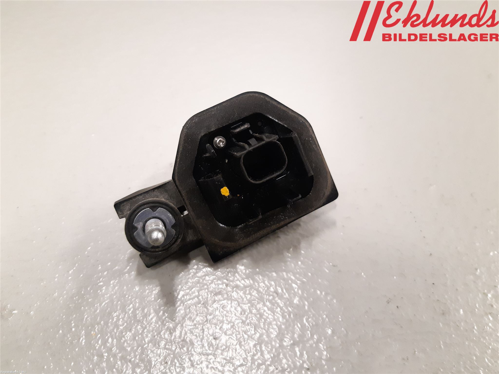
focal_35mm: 26
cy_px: 187
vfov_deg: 53.1
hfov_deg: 67.3
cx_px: 250
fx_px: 375
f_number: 1.7
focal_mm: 3.93
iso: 320
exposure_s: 1/50
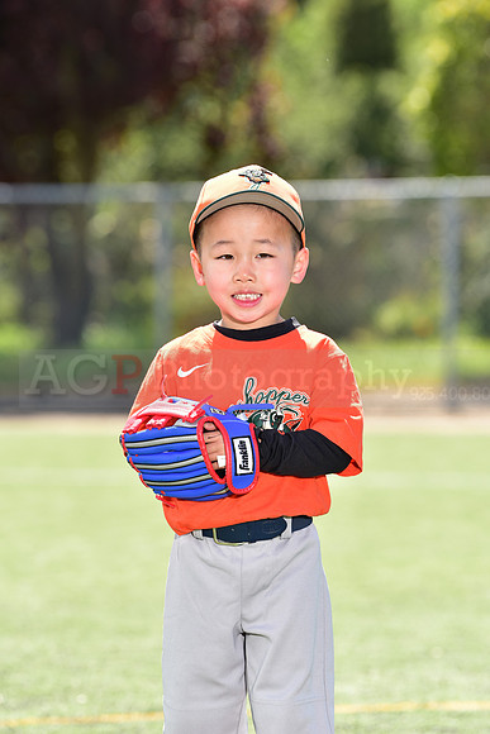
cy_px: 367
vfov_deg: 10.3
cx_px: 245
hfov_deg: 6.9
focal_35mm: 200
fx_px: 4081
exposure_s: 1/200
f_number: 5
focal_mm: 200
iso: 80
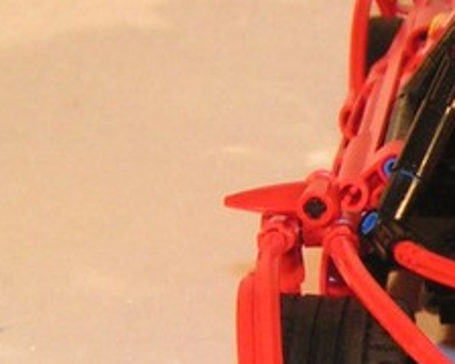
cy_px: 368
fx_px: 1427
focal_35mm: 106
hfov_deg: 16.8
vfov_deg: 14.3
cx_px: 636
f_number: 2.8
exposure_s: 1/40
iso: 200
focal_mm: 5.8
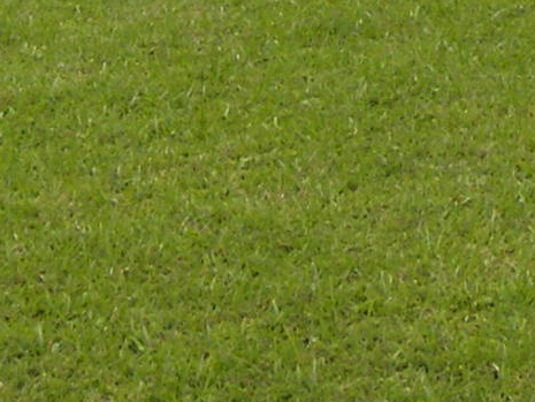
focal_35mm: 271
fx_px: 4189
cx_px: 335
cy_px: -631
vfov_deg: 5.3
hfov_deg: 7.3
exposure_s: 1/400
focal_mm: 8.8
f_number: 3.2
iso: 100
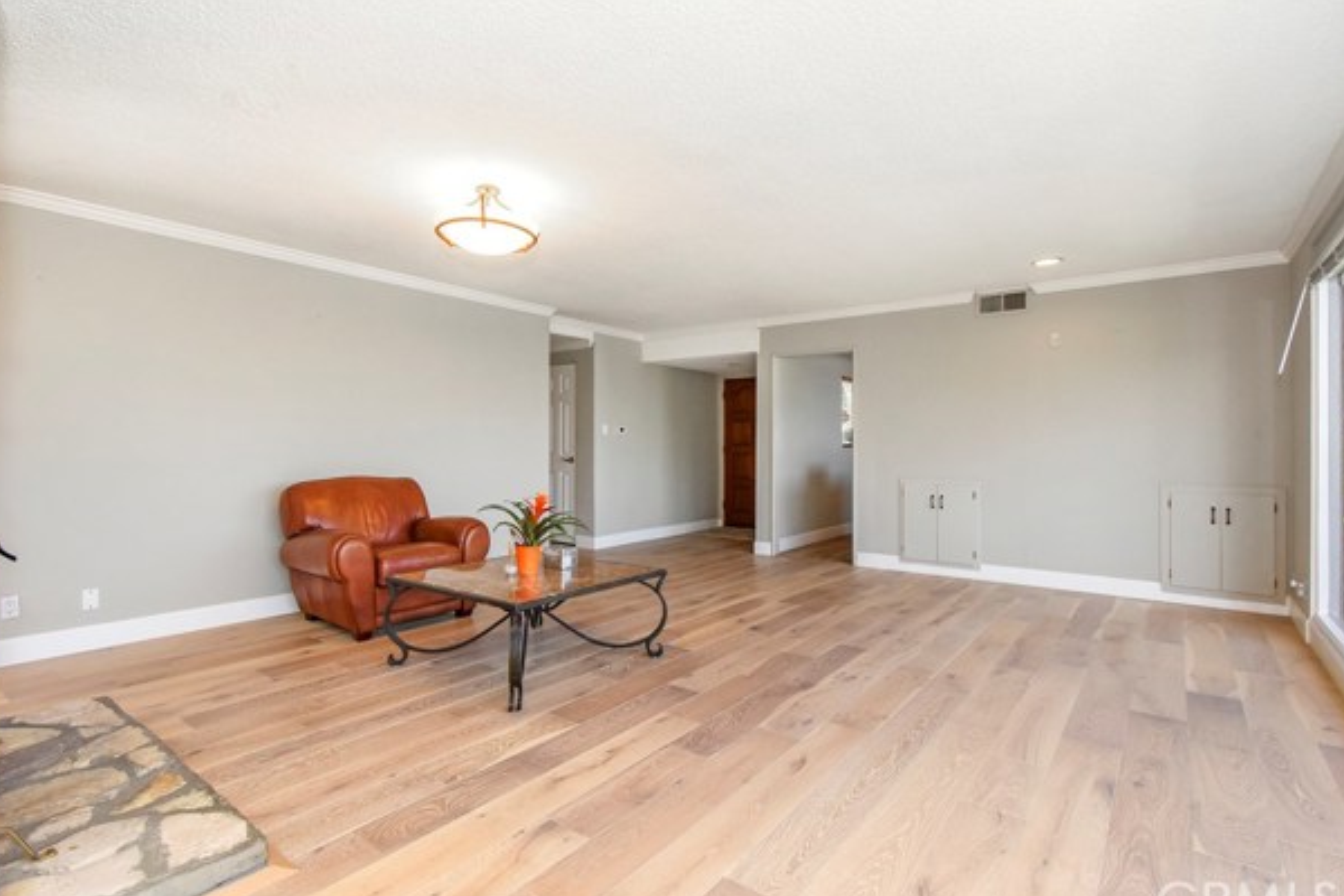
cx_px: 650
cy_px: 456
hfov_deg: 96.7
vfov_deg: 73.7
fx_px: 597
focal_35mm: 16
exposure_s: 1/60
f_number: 8
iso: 1000
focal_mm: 10
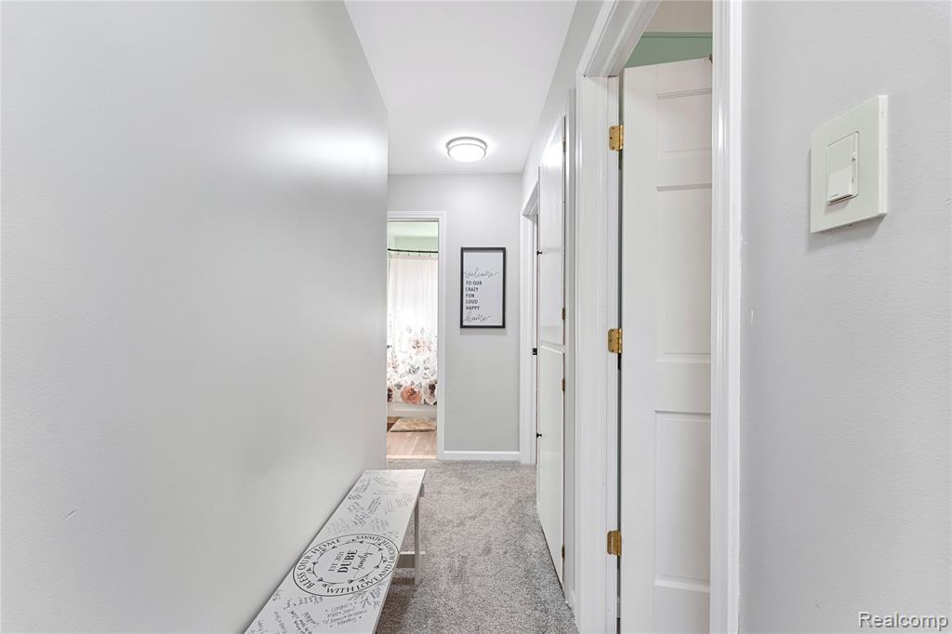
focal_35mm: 14
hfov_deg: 104.3
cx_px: 476
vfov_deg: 81.2
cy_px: 317
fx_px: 370
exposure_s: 1/4
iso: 500
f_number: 8
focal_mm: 14
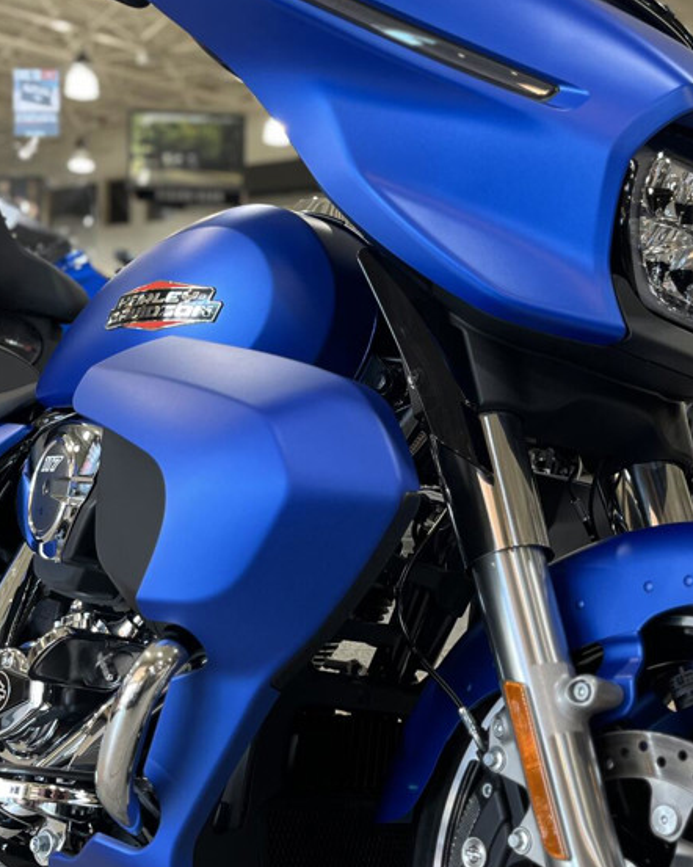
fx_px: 1257
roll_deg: -1.6
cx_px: 339
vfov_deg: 38.0
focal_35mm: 49
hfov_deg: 30.8
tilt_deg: -4.3
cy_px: 459
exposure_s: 1/60
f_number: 1.6
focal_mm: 5.1
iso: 100
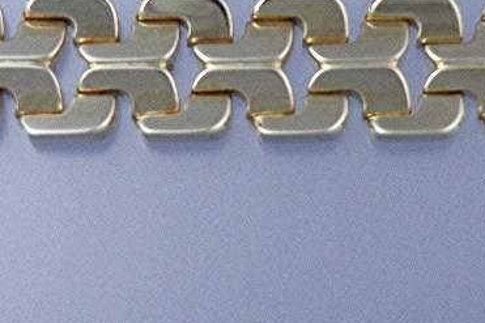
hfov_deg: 11.2
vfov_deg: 7.5
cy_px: 38
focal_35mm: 183
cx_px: 303
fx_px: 2464
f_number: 4.5
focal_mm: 18.3
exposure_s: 1/27
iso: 400
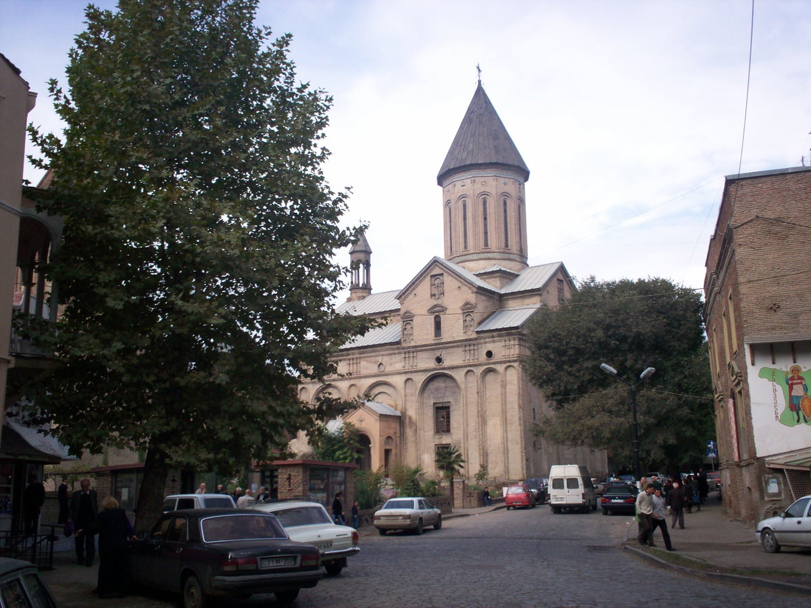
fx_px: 843
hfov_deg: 51.4
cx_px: 406
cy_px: 304
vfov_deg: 39.7
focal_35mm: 36
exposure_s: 1/329
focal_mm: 6
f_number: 4.5
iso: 100
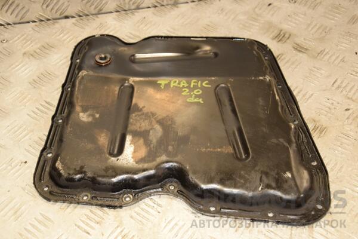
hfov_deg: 33.4
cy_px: 120
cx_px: 179
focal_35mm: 60
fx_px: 597
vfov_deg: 22.6
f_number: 4.8
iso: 800
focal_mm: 40
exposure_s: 1/125
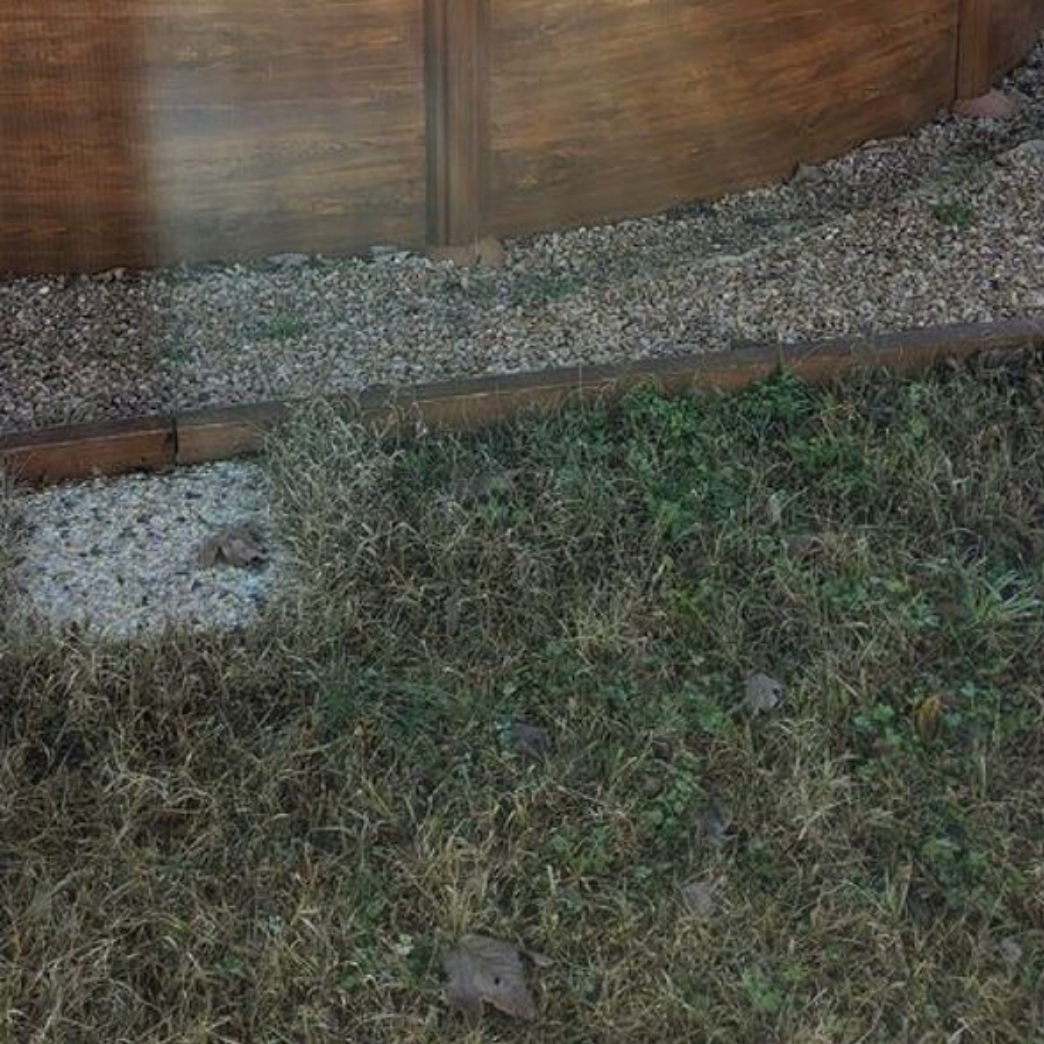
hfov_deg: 33.7
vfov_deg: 31.1
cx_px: 347
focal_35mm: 50
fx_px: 1706
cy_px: -42
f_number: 2
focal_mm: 3.08
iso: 32
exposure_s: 1/500
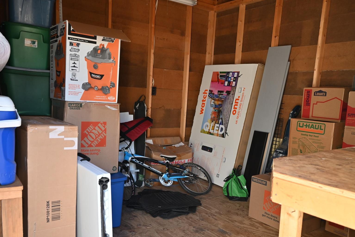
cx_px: 174
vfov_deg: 40.9
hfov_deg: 58.7
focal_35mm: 32
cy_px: 146
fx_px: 316
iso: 720
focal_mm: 24
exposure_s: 1/125
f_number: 4
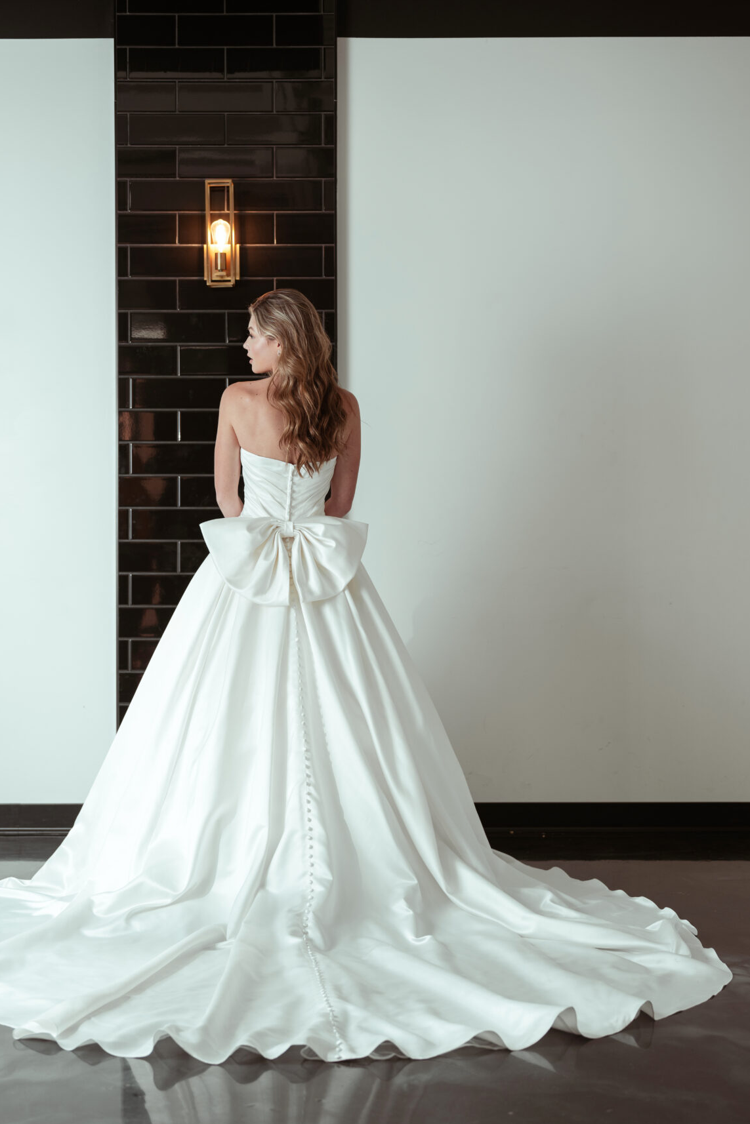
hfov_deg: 24.2
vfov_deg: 35.6
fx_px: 1750
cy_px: 545
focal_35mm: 56
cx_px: 339
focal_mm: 50
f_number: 2.5
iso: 200
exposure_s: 1/125
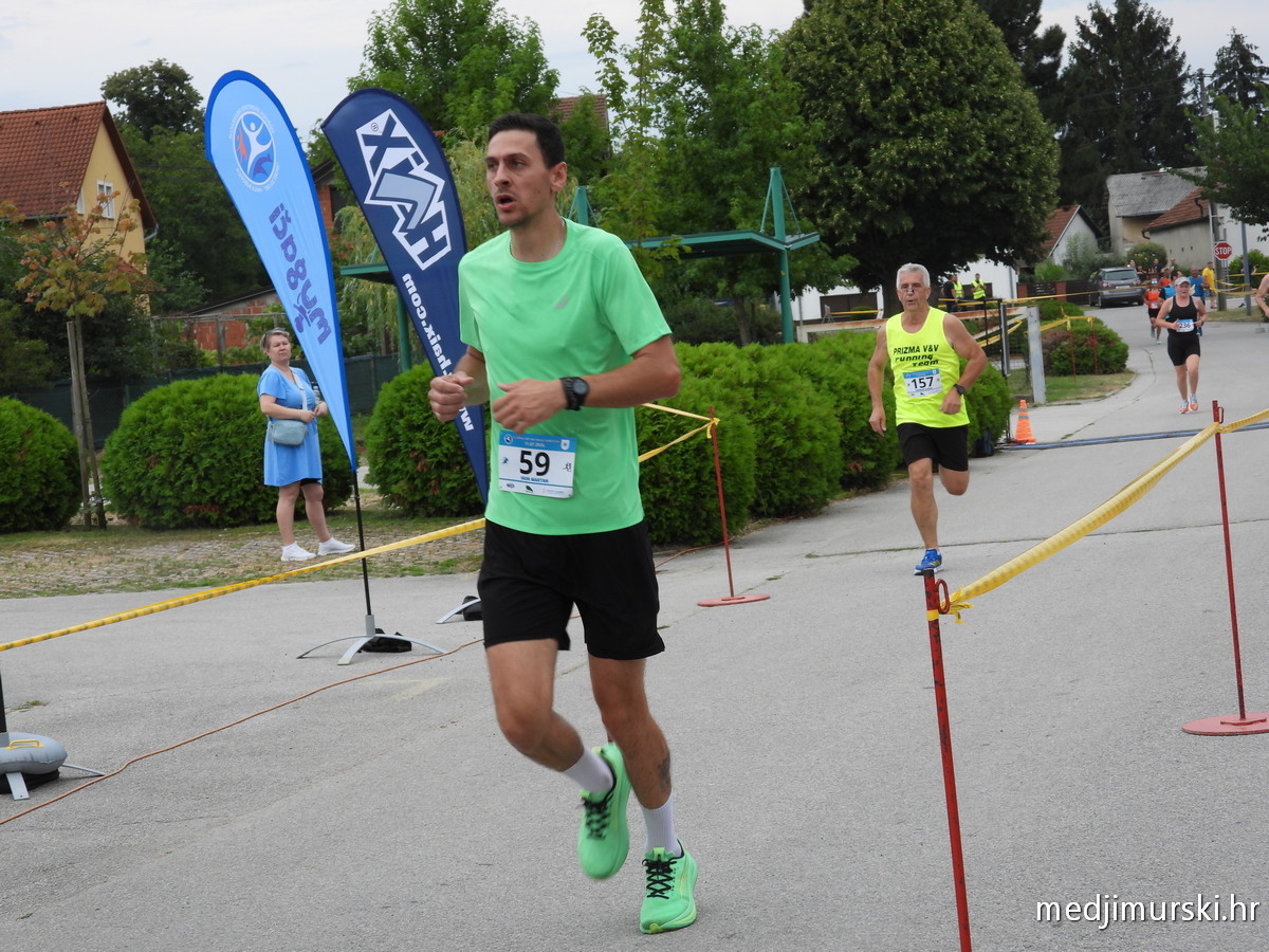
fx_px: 2933
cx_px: 634
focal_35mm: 80
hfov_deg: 24.4
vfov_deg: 18.4
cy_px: 476
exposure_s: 1/250
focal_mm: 14.4
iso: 100
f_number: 3.5
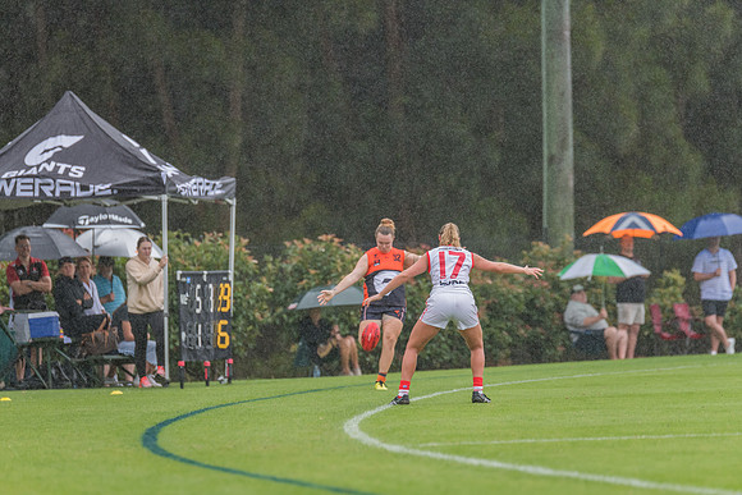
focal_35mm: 300
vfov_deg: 4.6
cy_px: 248
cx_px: 371
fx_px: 6184
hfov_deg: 6.9
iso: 800
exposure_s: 1/2000
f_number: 4
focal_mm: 300
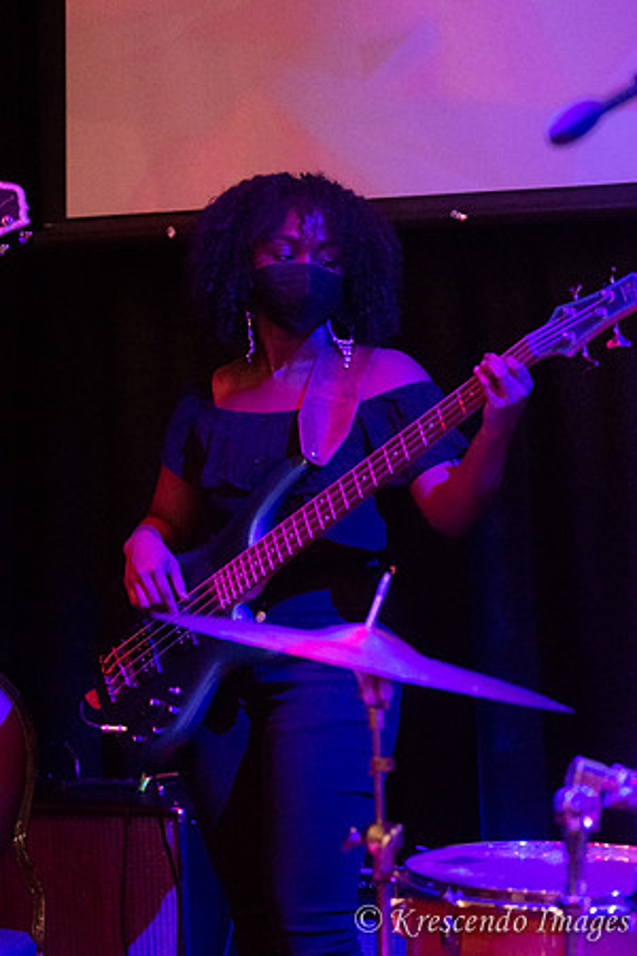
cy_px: 478
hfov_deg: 11.4
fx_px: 3185
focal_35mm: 120
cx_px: 318
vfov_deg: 17.1
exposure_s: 1/200
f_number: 2.8
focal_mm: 80
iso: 3200
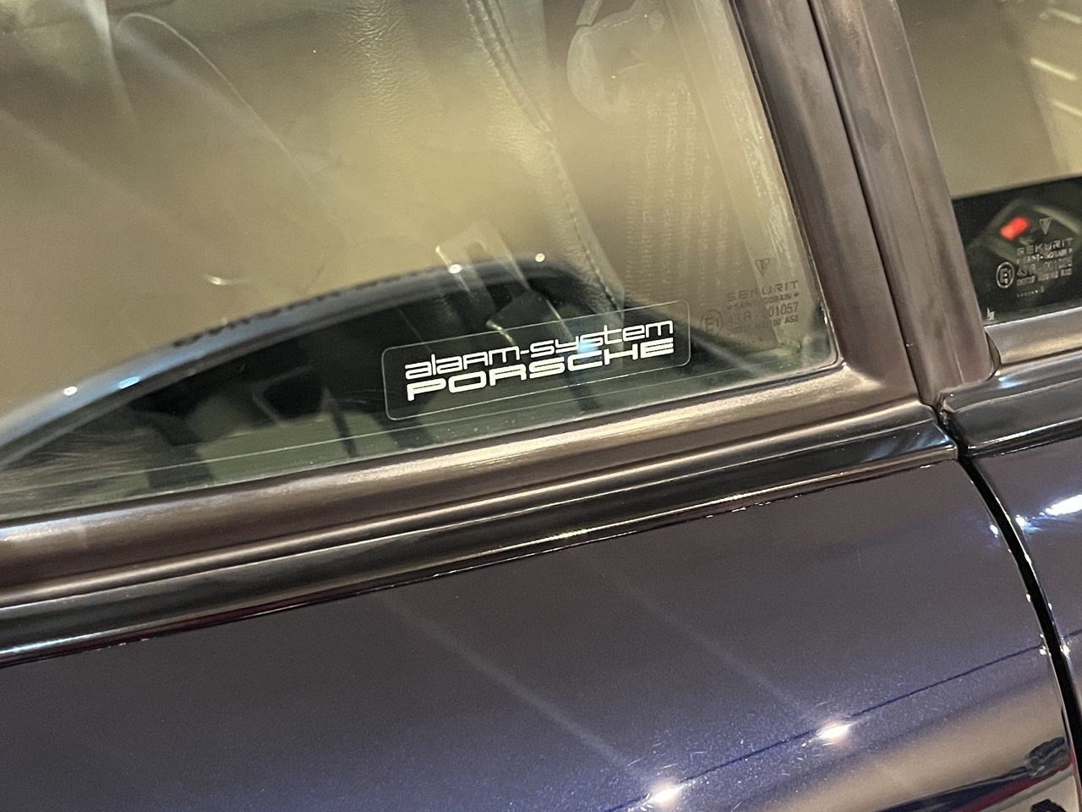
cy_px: 406
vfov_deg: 53.1
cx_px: 541
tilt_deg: -30.1
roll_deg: -7.4
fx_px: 813
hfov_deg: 67.3
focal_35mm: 26
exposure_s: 1/50
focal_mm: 5.1
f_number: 1.6
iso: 400
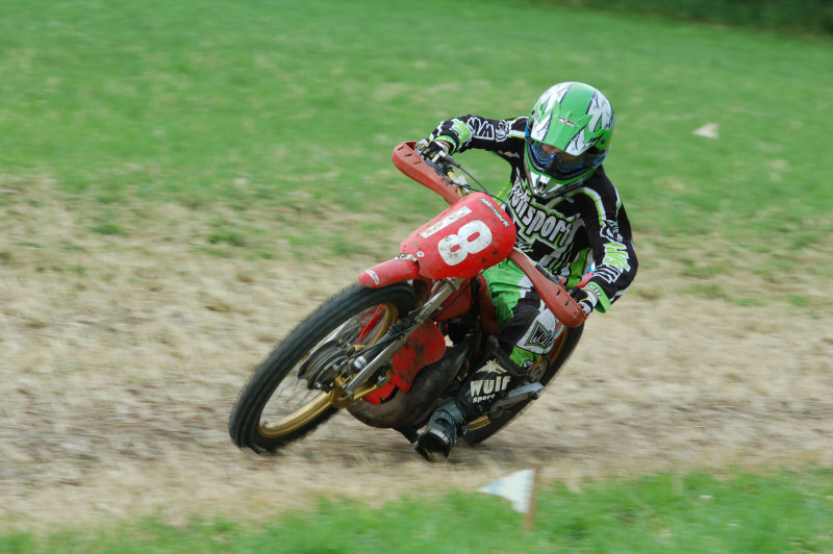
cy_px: 277
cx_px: 416
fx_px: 5722
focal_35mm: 248
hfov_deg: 8.3
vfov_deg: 5.5
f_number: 6.7
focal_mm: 165
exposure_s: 1/180
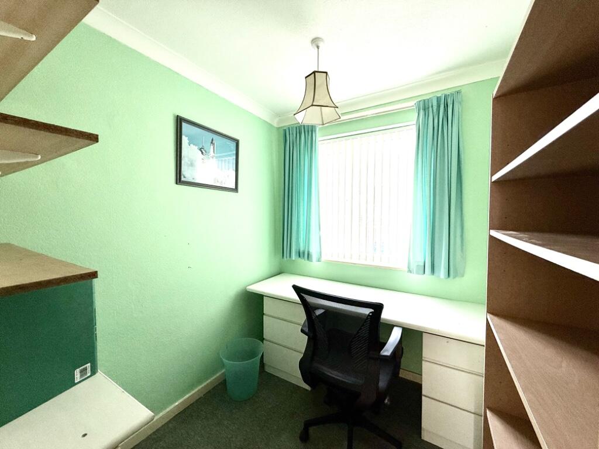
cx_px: 300
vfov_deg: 85.7
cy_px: 224
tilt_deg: -1.8
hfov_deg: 102.1
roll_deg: -0.2
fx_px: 242
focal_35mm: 14
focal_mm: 2.22
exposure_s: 1/126
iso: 64
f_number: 2.2
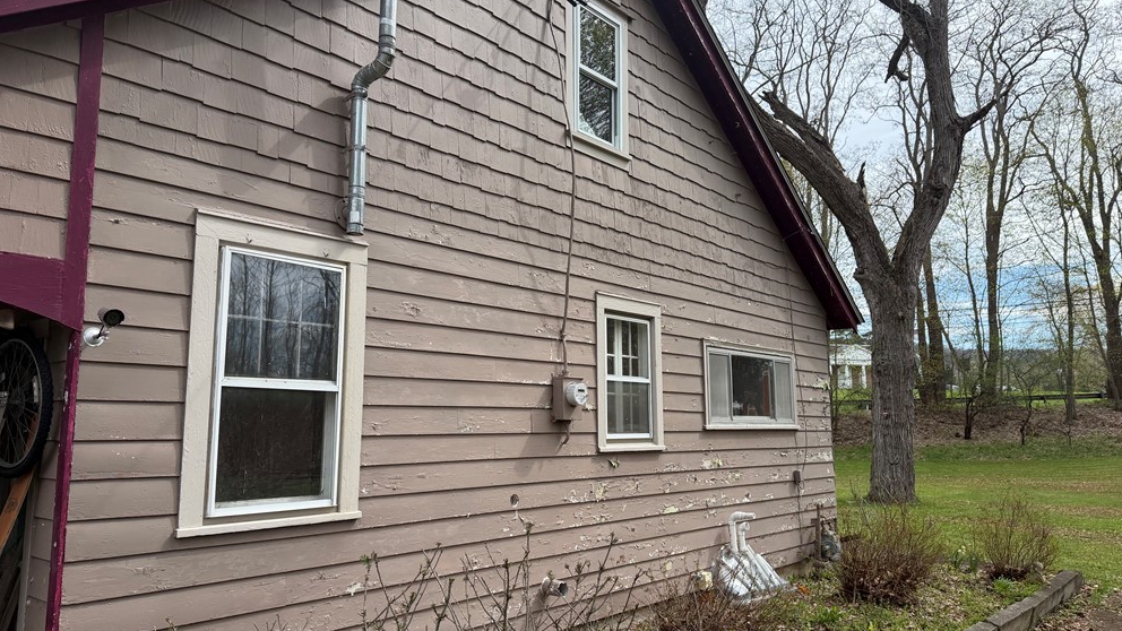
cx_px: 555
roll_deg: +1.4
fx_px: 803
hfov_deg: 69.9
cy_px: 314
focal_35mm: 27
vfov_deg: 42.9
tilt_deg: +9.9
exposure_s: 1/2801
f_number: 1.78
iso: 100
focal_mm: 6.76
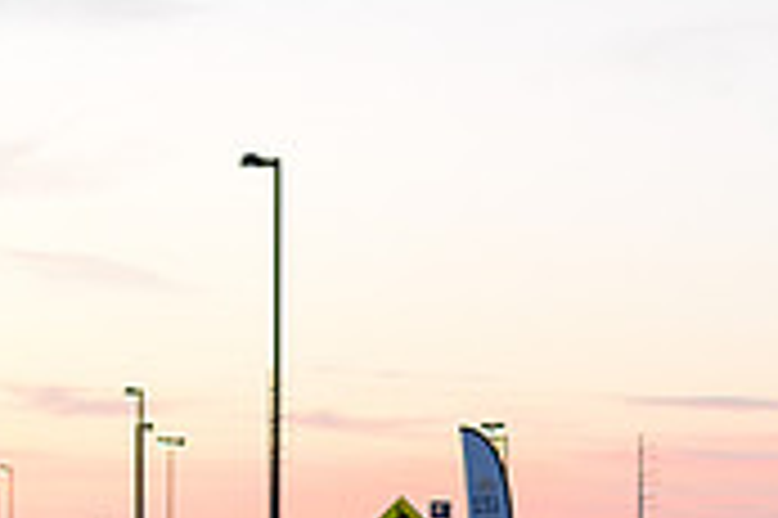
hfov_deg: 12.1
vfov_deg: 8.0
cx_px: 850
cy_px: 827
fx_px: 3627
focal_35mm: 168
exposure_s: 1/400
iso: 2500
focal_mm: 50
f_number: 2
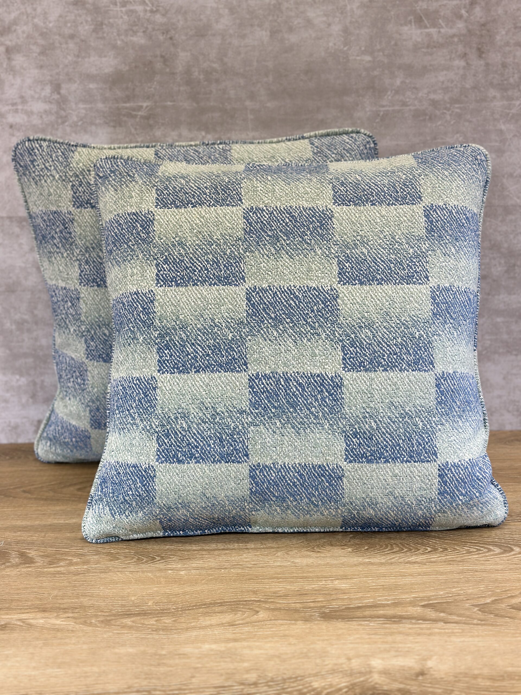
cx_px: 260
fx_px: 963
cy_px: 348
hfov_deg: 30.3
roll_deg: +1.3
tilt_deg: -13.0
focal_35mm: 48
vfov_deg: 39.7
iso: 64
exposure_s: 1/151
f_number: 1.78
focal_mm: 6.86
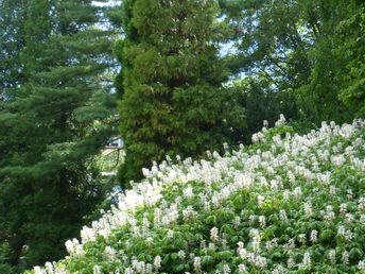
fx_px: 759
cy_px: 225
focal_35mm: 72
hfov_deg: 26.9
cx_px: 230
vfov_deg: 20.2
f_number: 4
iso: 100
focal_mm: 5.4
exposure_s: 1/160
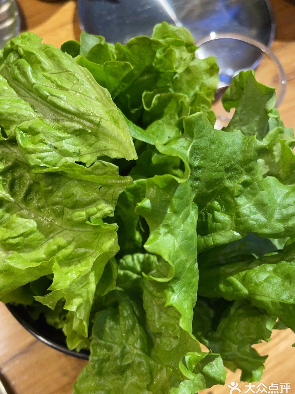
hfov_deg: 24.4
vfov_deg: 32.2
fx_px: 682
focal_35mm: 60
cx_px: 146
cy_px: 200
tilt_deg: -71.6
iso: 200
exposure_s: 1/50
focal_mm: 5.1
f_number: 1.6
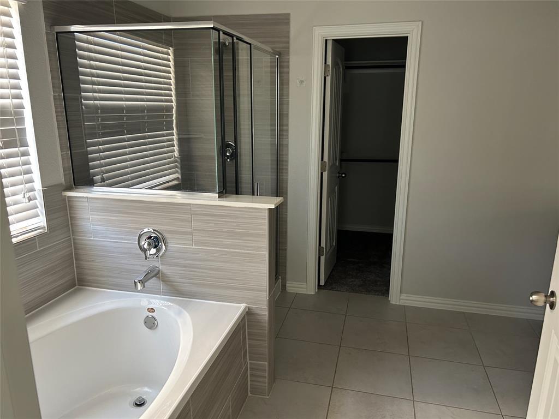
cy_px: 210
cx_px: 280
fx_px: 420
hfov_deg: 67.3
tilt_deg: -15.2
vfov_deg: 53.1
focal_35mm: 26
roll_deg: -0.5
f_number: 1.5
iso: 200
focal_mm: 5.7
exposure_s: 1/60
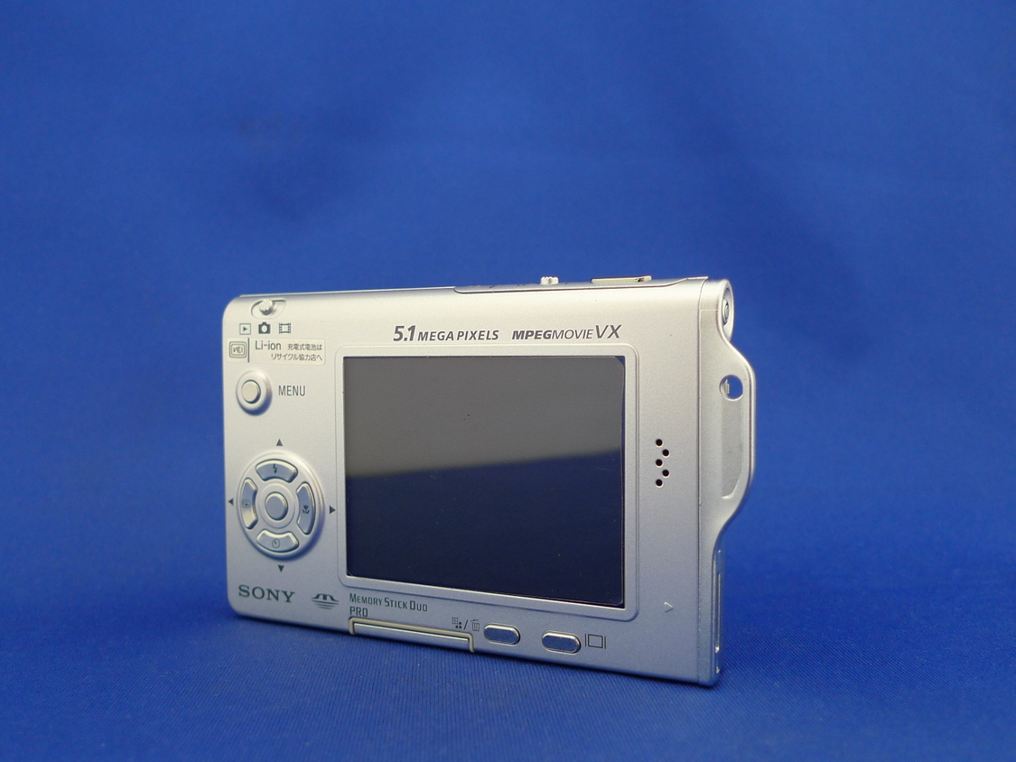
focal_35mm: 32
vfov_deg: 44.2
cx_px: 488
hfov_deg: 56.8
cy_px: 391
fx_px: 939
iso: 125
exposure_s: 1/30
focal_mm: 5.1
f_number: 2
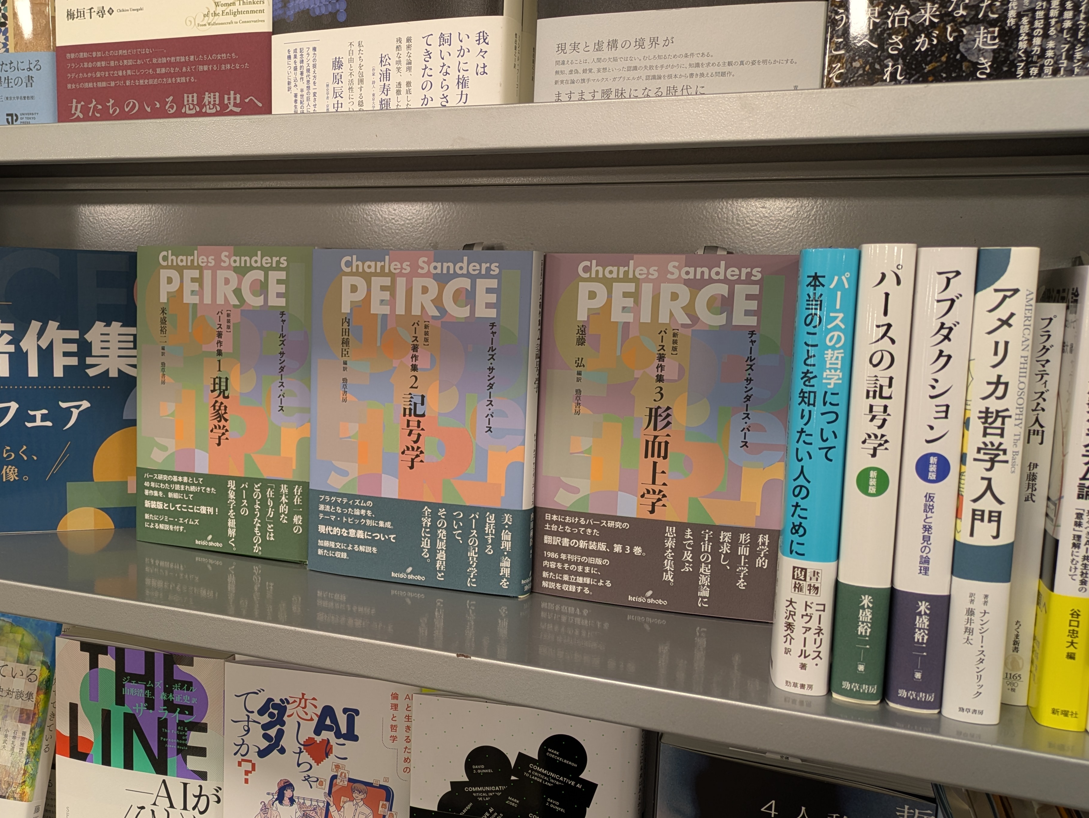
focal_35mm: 32
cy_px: 422
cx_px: 402
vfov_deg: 44.2
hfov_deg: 56.0
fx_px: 1007
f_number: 1.89
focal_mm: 5.43
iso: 80
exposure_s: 1/100
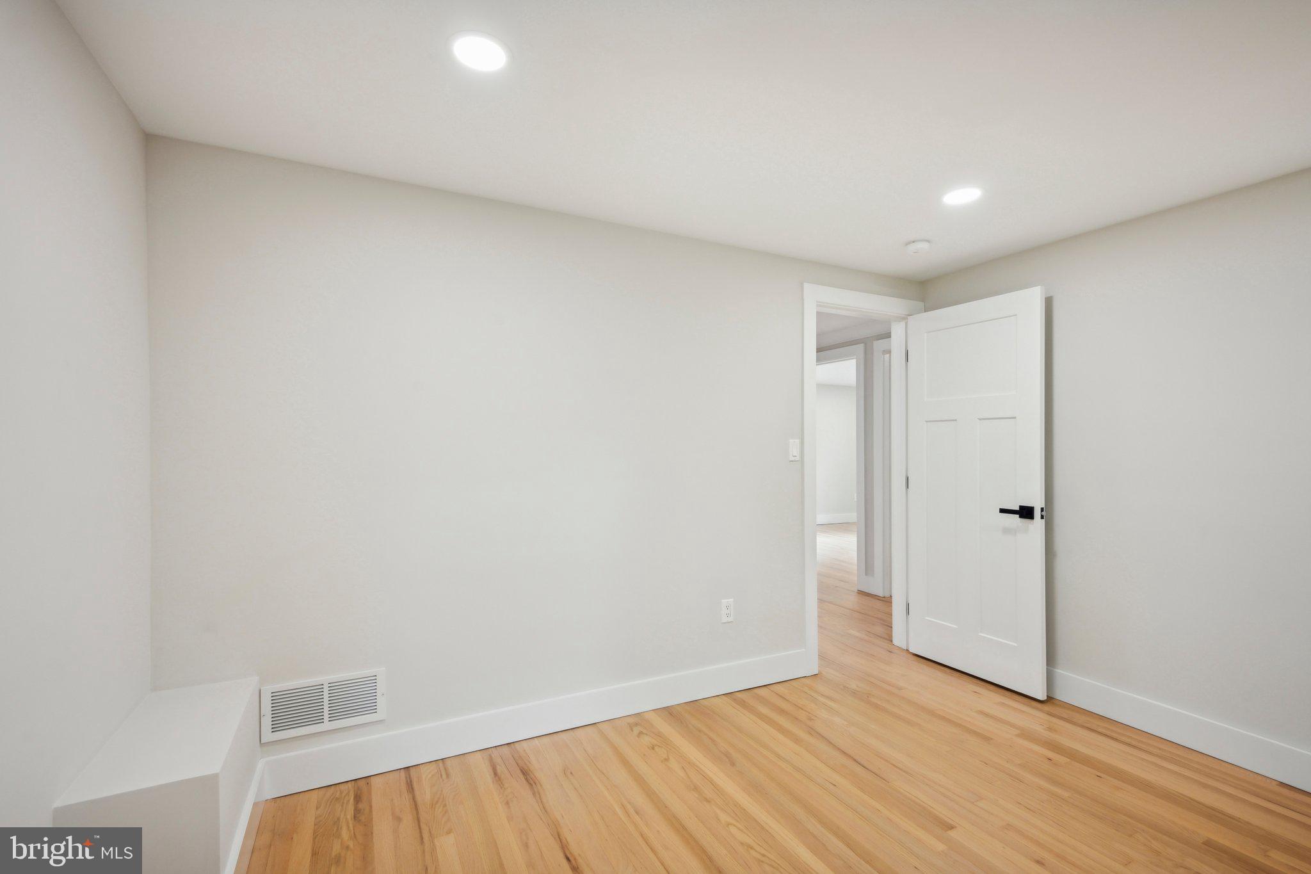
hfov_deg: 96.7
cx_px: 656
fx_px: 583
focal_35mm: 16
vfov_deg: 73.7
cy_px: 437
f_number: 8
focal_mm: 16
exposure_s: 1/15
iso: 400
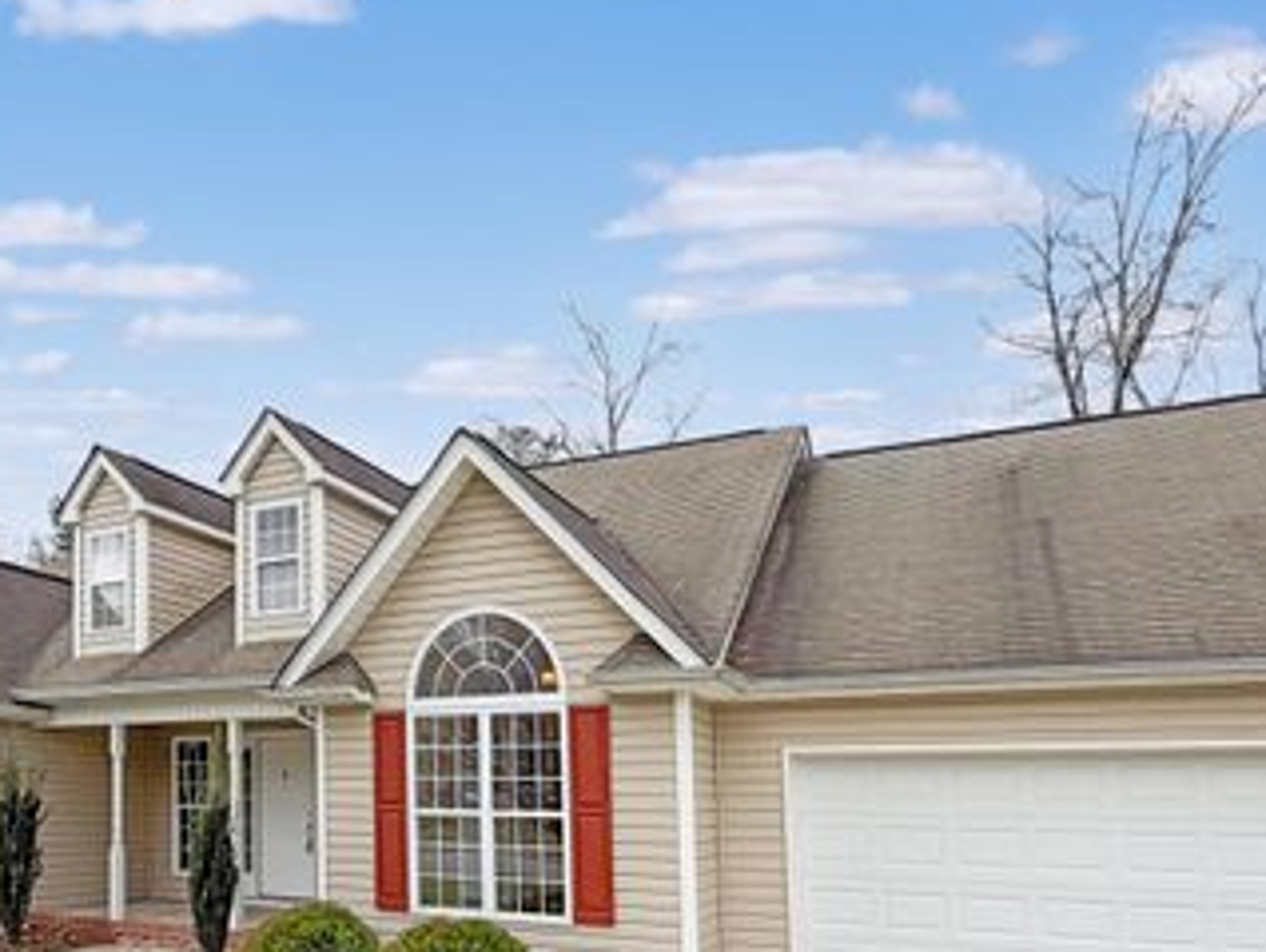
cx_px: 565
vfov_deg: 60.8
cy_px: 560
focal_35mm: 22
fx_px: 805
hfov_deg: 76.1
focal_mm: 2.22
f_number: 2.2
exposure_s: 1/1400
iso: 20
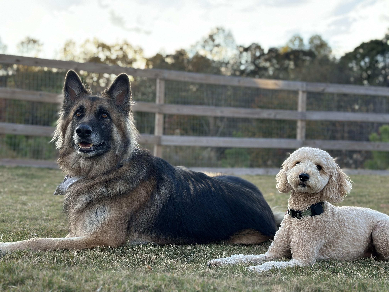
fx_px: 539
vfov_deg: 30.3
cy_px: 146
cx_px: 194
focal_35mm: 48
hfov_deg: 39.7
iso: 80
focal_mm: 6.86
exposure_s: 1/634
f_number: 1.78
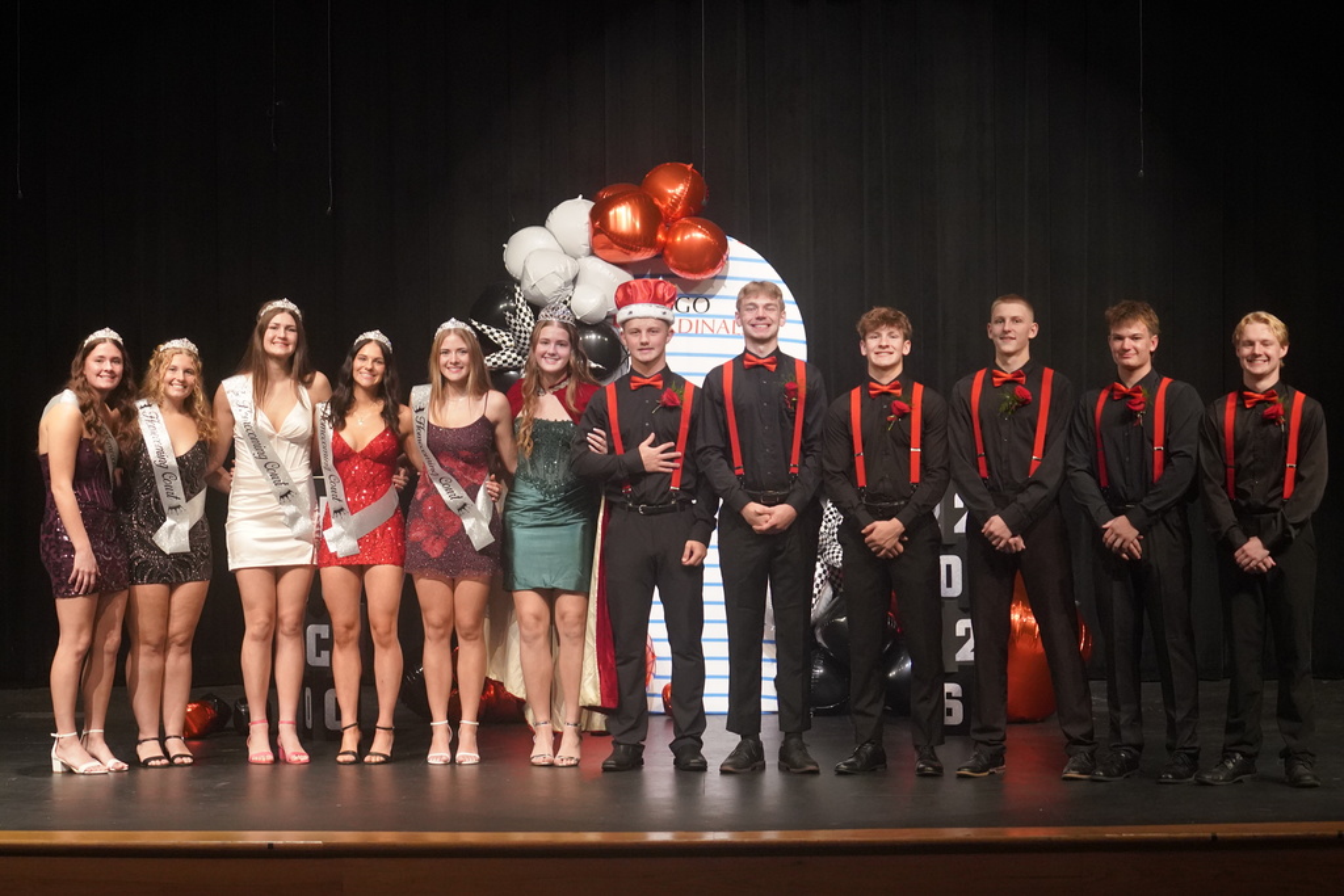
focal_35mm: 105
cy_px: 448
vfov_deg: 13.0
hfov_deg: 19.5
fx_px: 3920
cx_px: 672
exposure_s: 1/160
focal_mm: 70
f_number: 4
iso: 3200
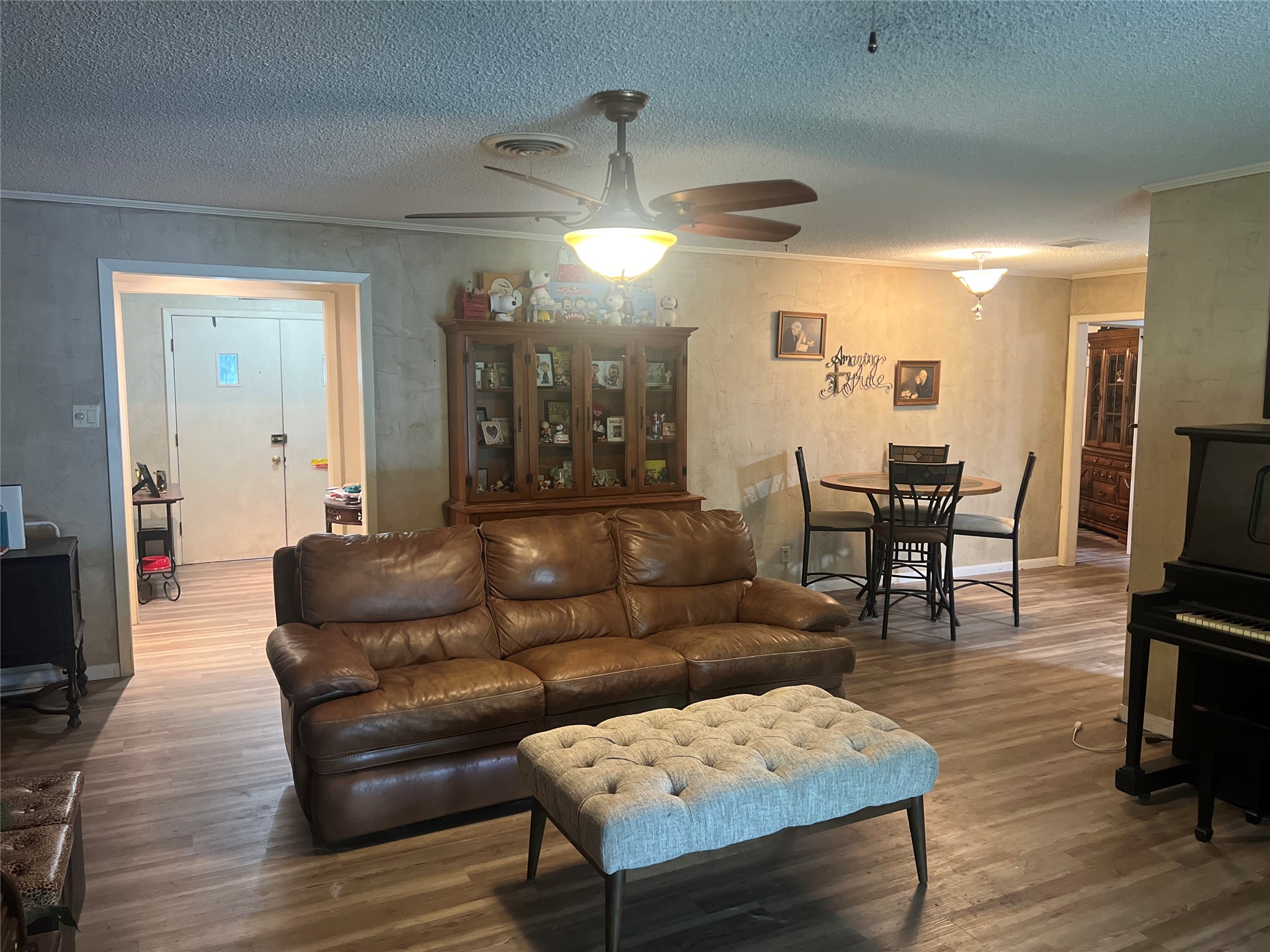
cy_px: 476
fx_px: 954
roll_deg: -0.6
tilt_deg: -6.6
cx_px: 635
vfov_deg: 53.1
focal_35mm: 26
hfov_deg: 67.3
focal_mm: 5.7
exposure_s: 1/60
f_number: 1.5
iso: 400
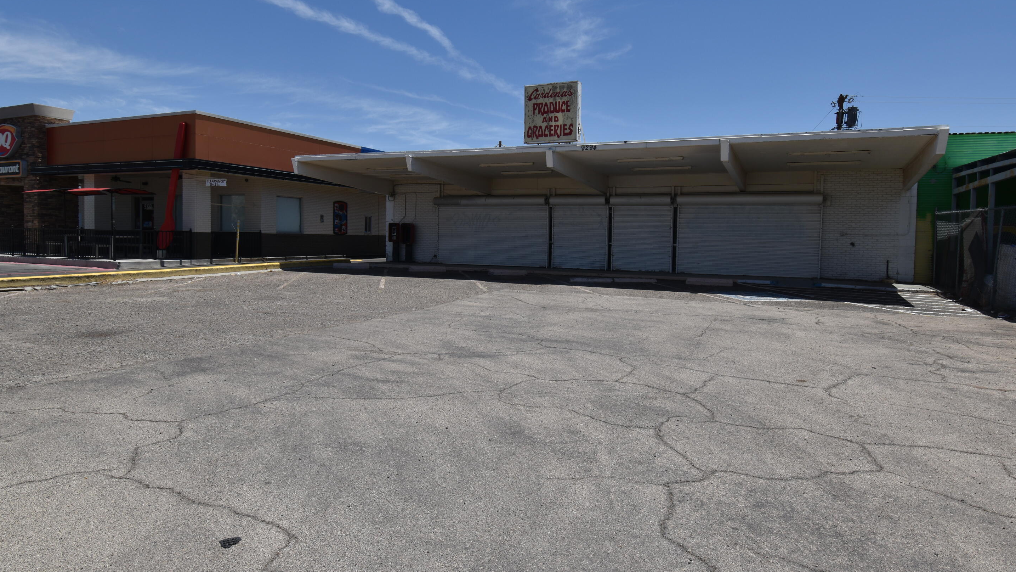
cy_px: 259
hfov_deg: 78.7
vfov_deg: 49.4
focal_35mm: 23
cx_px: 518
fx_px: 620
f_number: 11
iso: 100
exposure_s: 1/250
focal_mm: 14
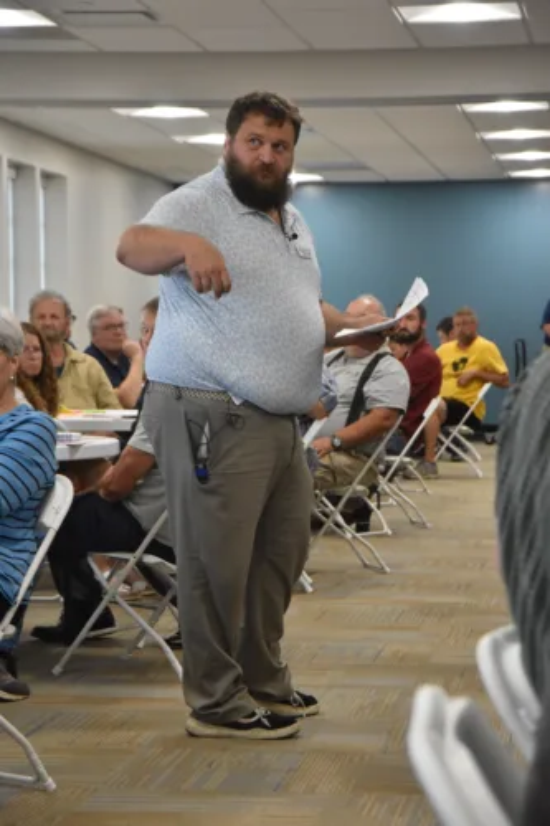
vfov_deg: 18.2
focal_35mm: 112
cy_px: 413
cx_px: 275
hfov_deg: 12.2
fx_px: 2580
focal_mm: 75
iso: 2200
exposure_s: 1/250
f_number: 5.3
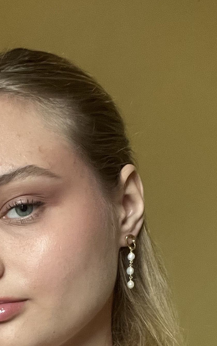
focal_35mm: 73
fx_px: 691
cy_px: 337
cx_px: 27
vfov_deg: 26.8
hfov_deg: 17.6
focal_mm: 2.71
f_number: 2.2
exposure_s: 1/59
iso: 400
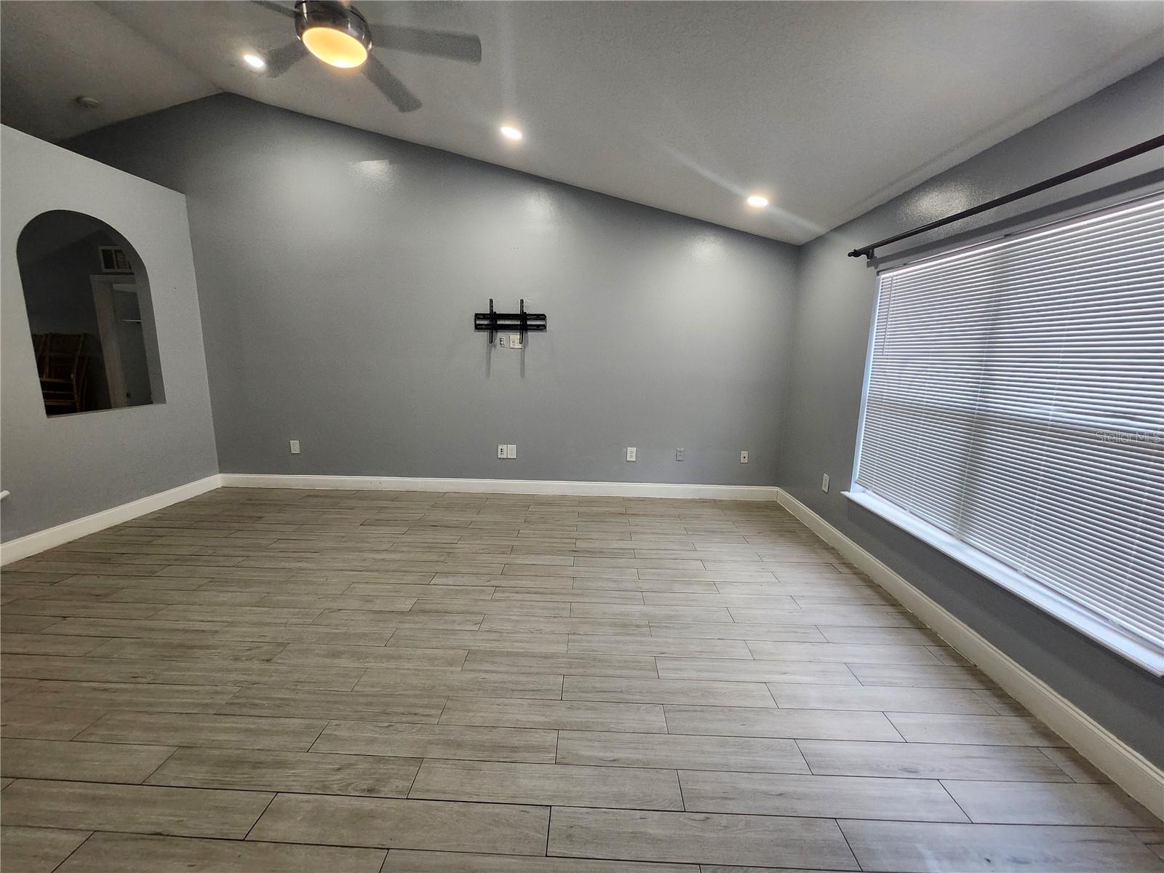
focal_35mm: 13
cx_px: 582
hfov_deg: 106.2
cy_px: 436
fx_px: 437
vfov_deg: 89.9
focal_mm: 1.74
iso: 250
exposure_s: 1/60
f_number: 2.2
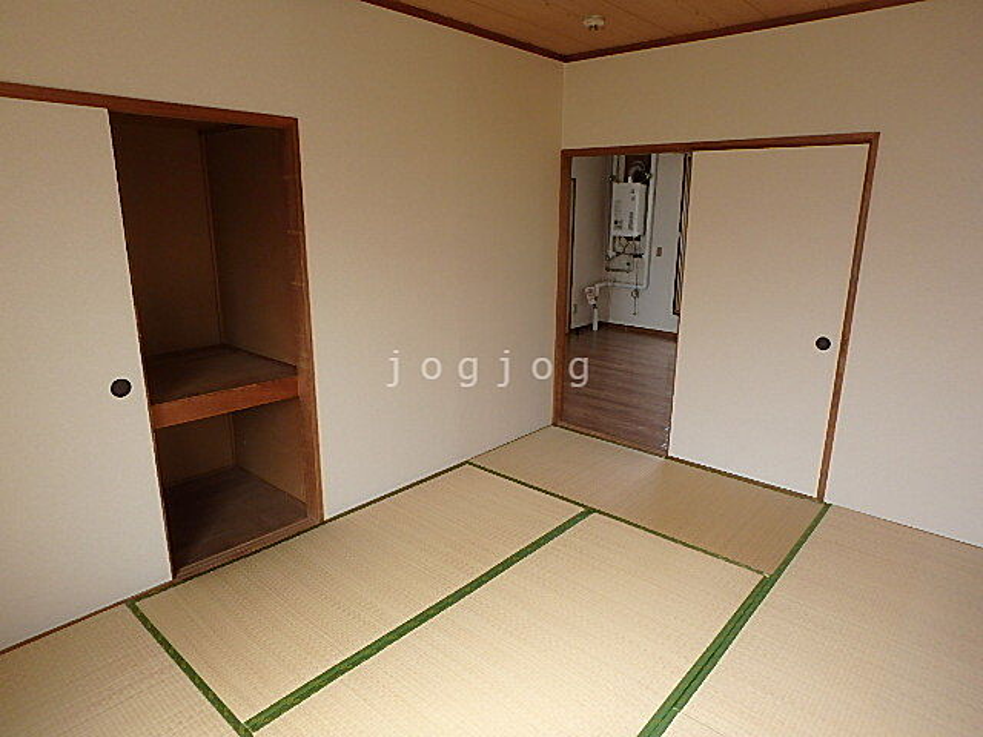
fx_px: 596
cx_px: 492
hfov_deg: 79.0
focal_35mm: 21
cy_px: 368
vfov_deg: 63.4
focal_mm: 3.7
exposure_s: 1/60
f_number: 3.5
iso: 125
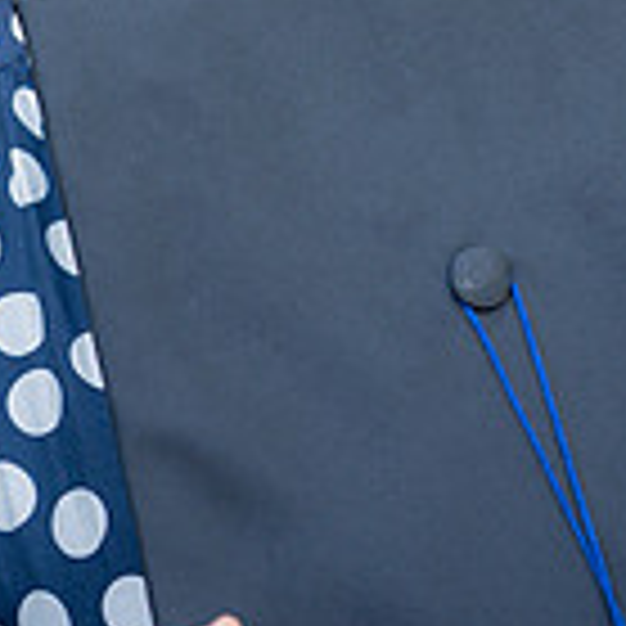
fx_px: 3274
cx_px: 360
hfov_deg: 10.9
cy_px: -144
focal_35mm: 160
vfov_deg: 10.7
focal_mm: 58
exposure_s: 1/160
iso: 500
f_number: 4
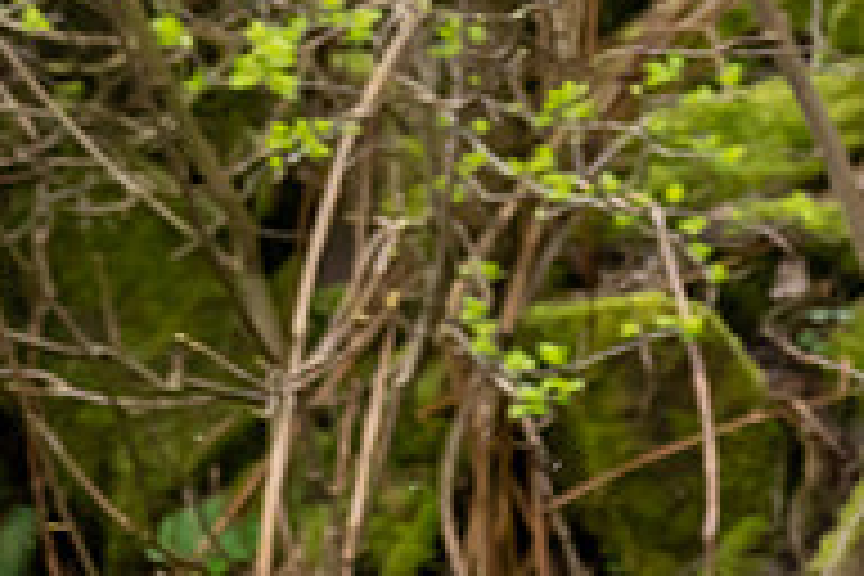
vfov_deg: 2.8
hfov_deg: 4.2
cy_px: 143
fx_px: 11615
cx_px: -244
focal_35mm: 484
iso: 1600
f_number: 3.5
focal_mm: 70
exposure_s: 1/1000
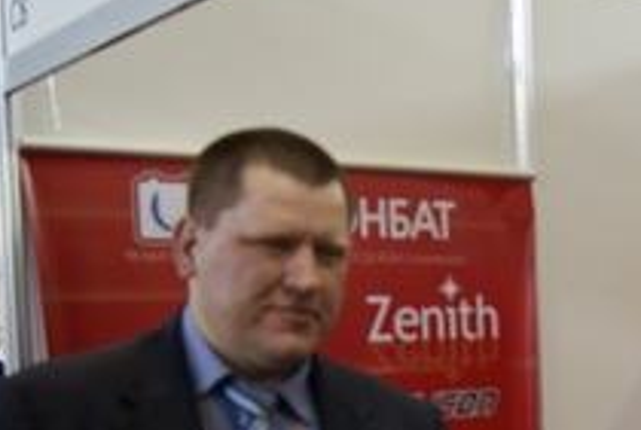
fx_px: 1374
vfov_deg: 17.2
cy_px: 479
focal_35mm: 77
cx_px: 610
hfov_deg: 25.2
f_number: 3.5
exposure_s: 1/30
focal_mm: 18
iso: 160
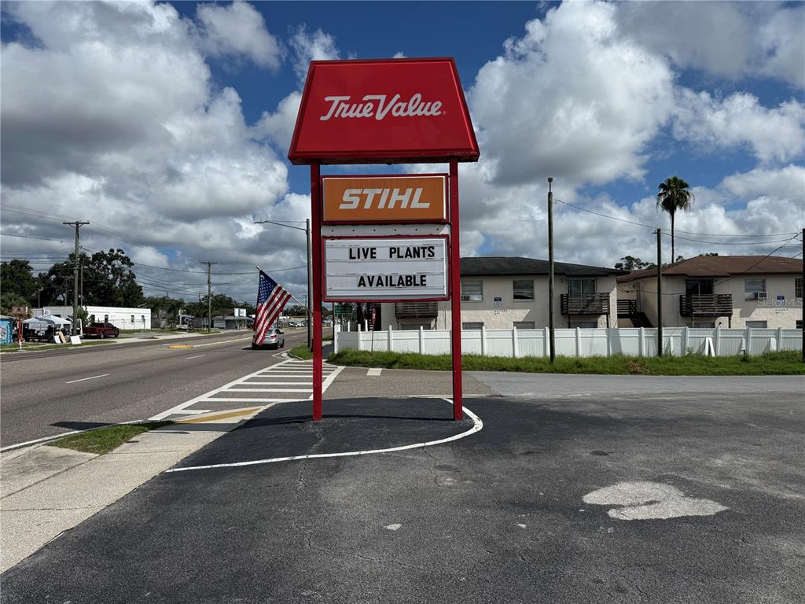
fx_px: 558
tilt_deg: +2.6
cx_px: 402
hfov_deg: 71.6
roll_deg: +1.8
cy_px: 302
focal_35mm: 24
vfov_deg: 56.8
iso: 80
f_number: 1.78
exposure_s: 1/11905
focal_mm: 6.76
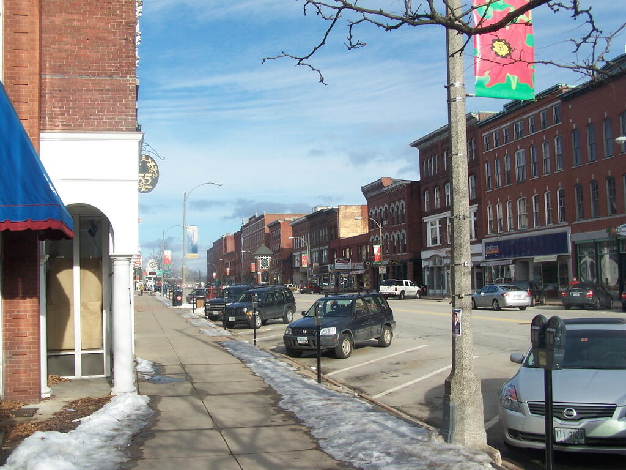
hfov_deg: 49.0
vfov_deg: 37.7
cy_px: 235
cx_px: 313
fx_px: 687
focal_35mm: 38
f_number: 5.6
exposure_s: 1/125
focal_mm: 6.3
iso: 80
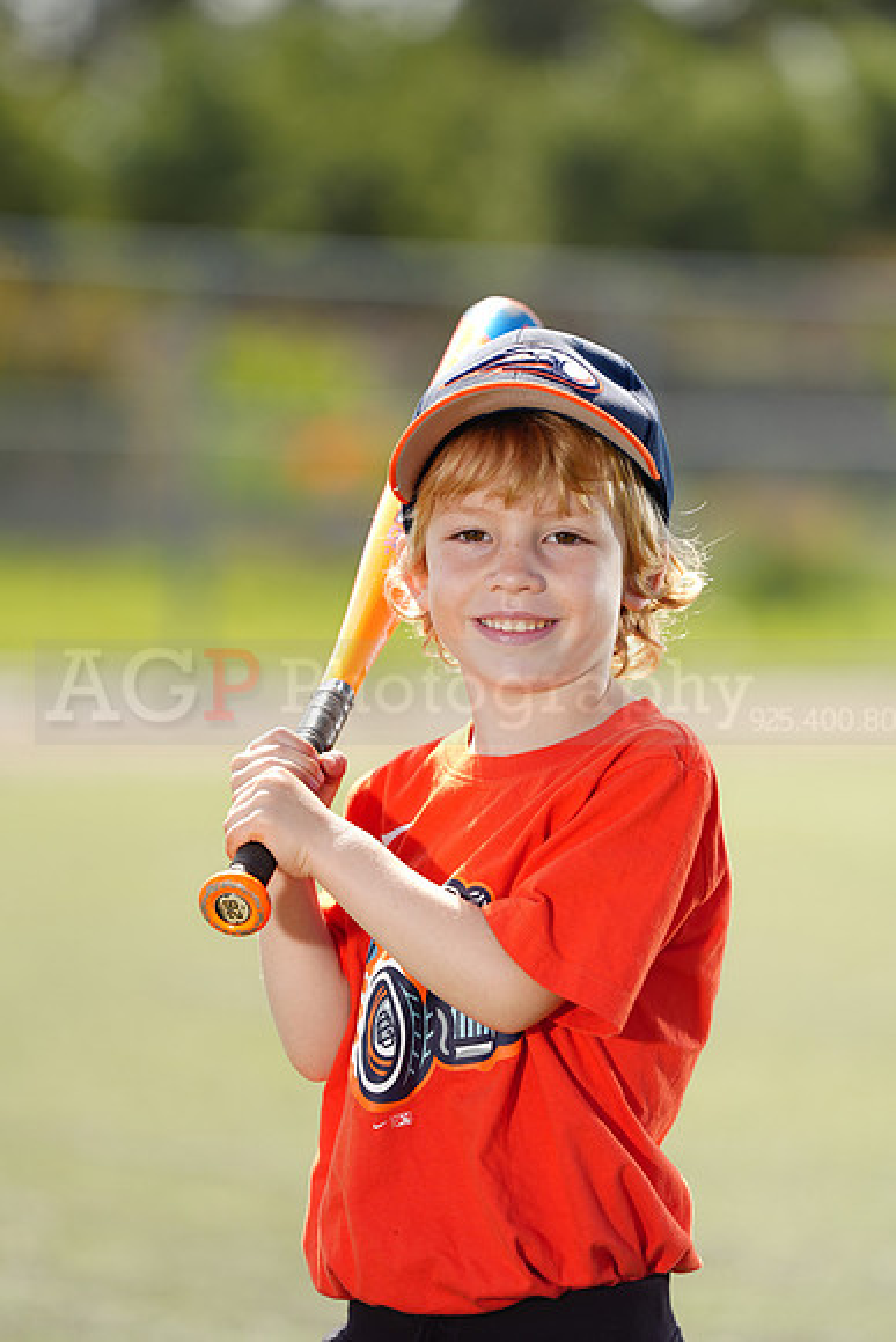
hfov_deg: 6.9
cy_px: 671
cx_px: 448
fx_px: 7462
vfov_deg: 10.3
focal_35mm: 200
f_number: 4
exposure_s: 1/250
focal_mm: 200
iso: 50
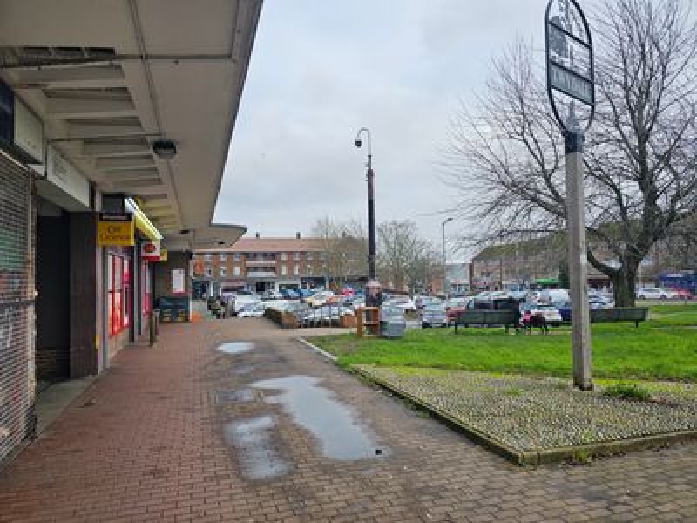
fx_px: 463
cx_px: 348
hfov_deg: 73.9
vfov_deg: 58.9
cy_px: 262
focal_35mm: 23
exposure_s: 1/203
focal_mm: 6.3
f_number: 1.7
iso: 10
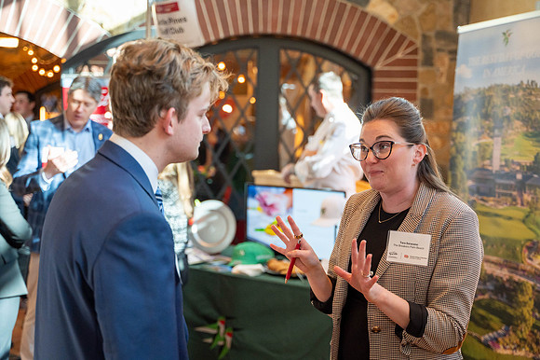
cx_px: 270
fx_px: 765
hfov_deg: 38.9
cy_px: 180
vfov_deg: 26.5
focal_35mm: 51
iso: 2000
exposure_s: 1/500
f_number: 2.8
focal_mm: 51
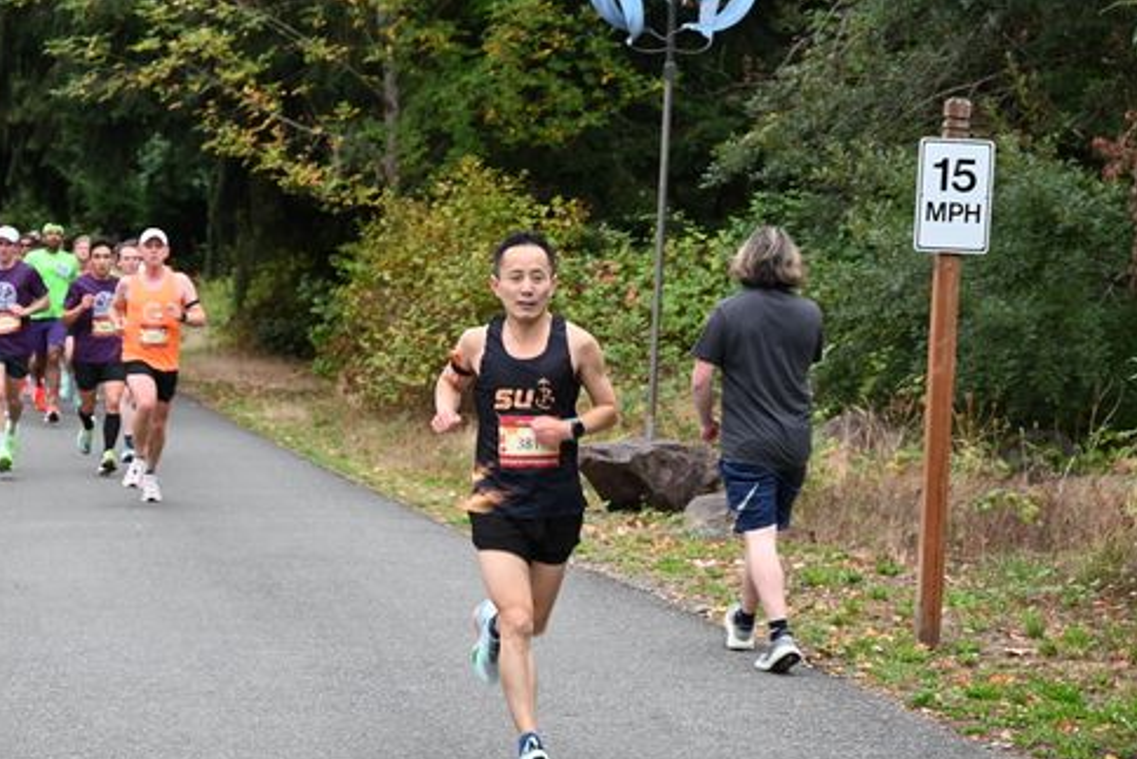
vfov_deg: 13.7
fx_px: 3159
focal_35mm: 100
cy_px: 354
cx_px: 545
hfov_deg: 20.4
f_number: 6.3
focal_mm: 88
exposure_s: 1/125
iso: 640
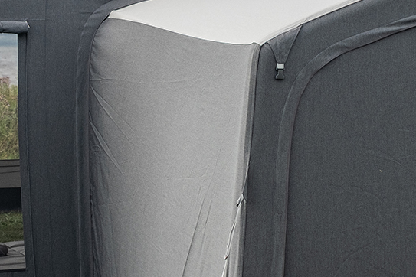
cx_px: 212
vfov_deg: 11.5
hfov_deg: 17.2
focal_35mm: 119
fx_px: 1375
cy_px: 122
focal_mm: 22.7
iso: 125
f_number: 5.6
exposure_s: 1/110
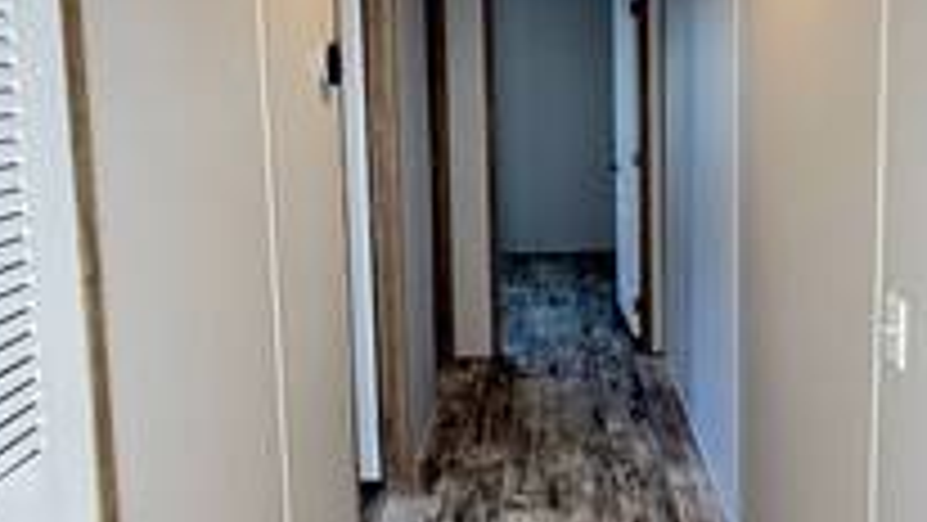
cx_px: 580
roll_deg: -0.4
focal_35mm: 38
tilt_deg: -1.3
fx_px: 934
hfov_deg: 52.2
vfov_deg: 30.9
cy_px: 166
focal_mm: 2.22
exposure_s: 1/120
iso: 250
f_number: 2.2
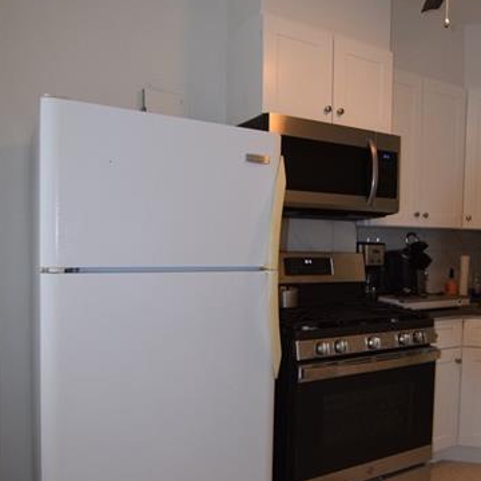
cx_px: 334
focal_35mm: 30
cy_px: 265
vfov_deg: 54.1
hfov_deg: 52.8
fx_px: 470
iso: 800
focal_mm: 11
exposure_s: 1/100
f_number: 5
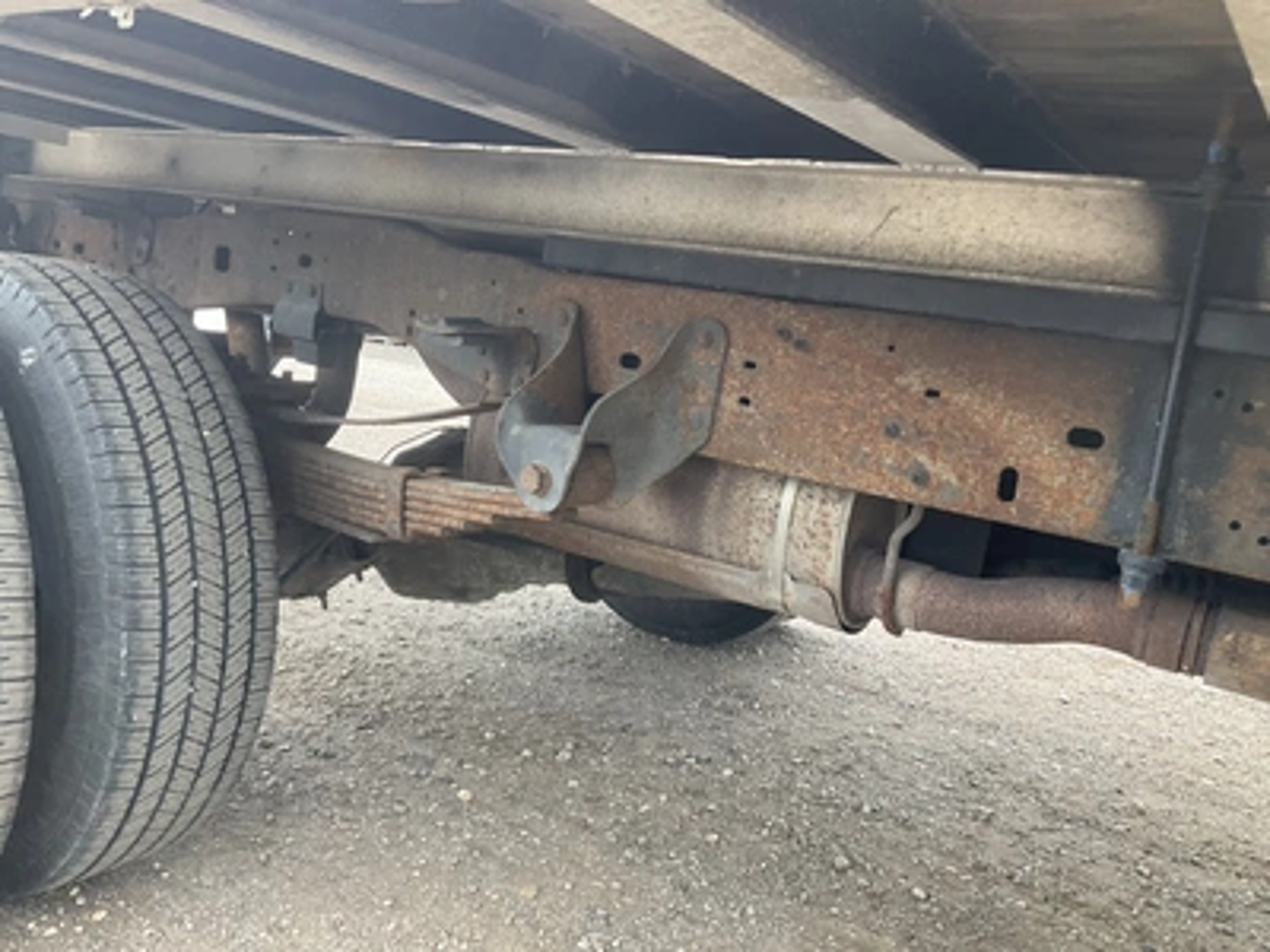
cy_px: 476
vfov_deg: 48.2
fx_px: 1064
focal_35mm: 29
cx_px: 635
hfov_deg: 61.7
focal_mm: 3
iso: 50
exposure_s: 1/122
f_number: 1.8
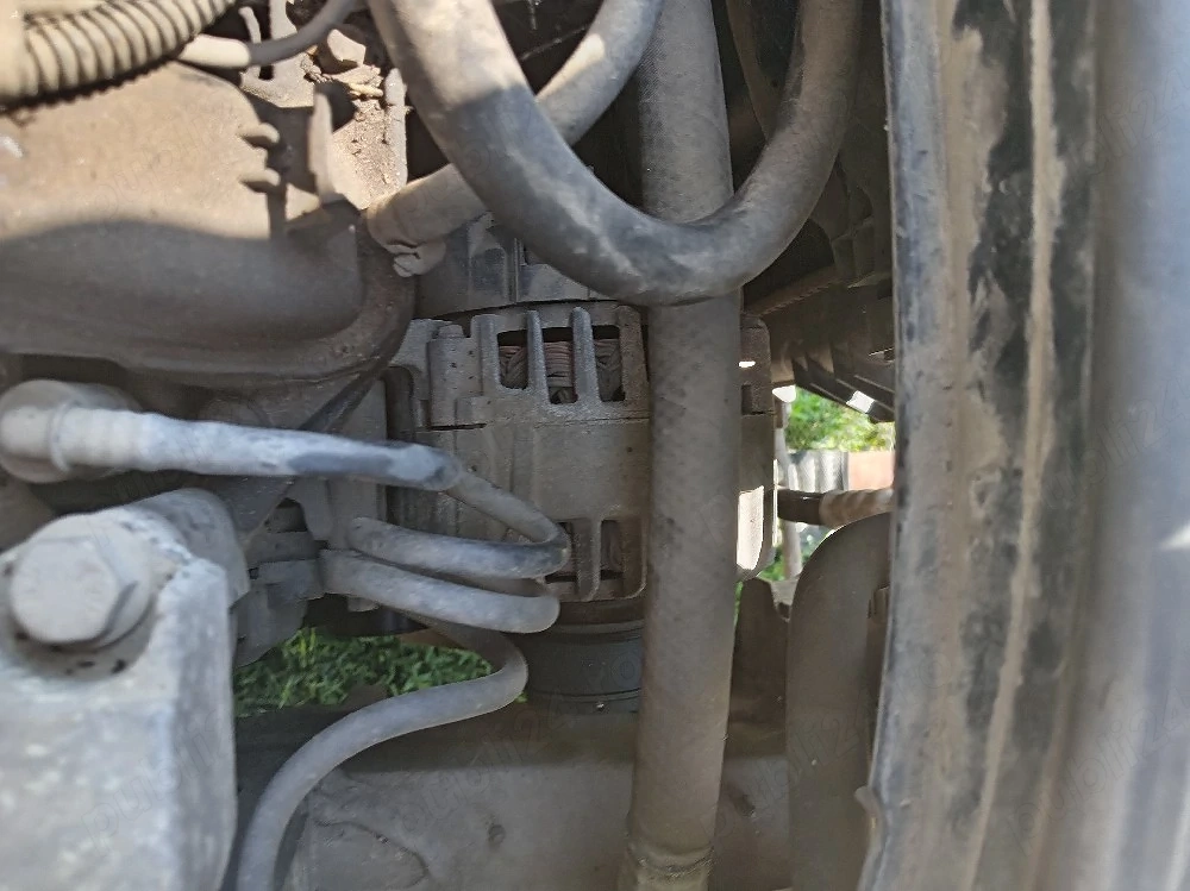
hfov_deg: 65.3
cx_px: 595
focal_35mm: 27
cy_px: 446
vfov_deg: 51.3
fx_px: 928
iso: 108
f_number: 1.8
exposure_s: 1/33.3
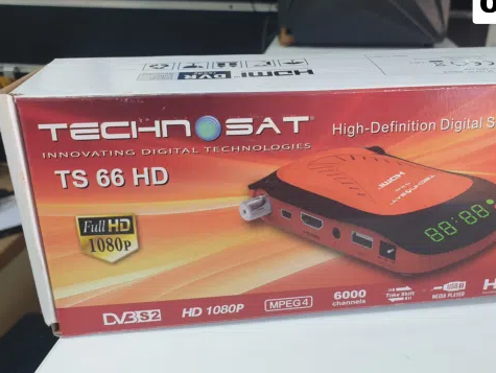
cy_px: 174
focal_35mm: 35
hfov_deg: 51.9
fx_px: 502
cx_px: 315
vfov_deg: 40.7
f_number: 2.4
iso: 50
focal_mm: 4.3
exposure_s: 1/100
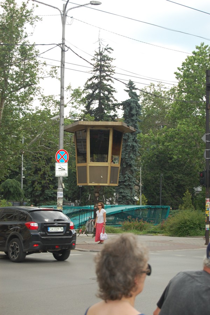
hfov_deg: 16.5
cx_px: 105
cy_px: 158
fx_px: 723
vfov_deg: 24.6
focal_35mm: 82
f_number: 5.6
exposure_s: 1/400
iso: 400
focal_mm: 55
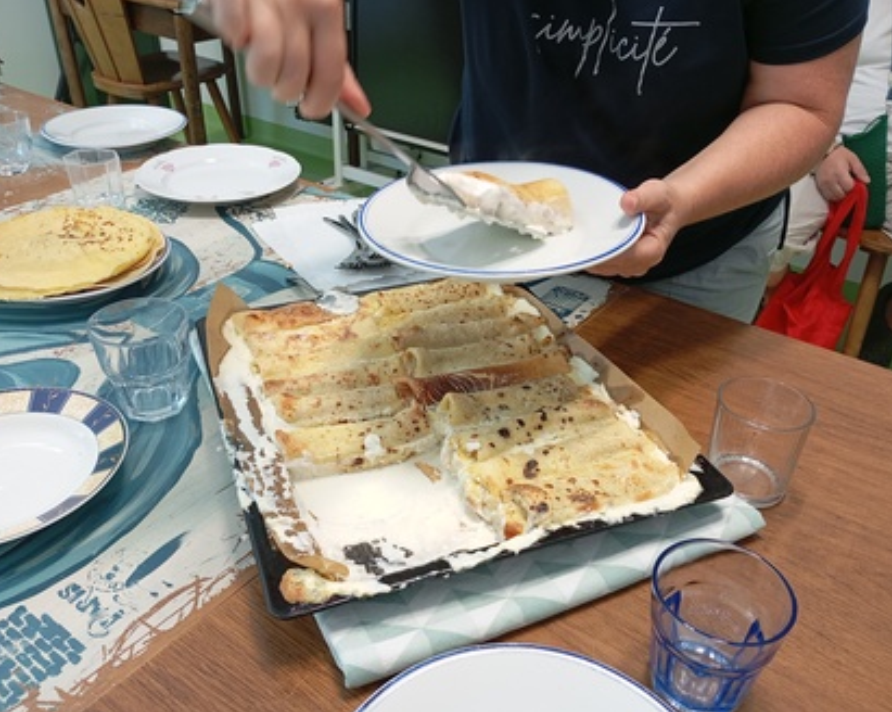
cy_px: 364
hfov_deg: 58.8
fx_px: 791
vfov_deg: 48.4
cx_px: 456
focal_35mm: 30
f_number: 1.8
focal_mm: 4.27
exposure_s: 1/33.3
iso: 585
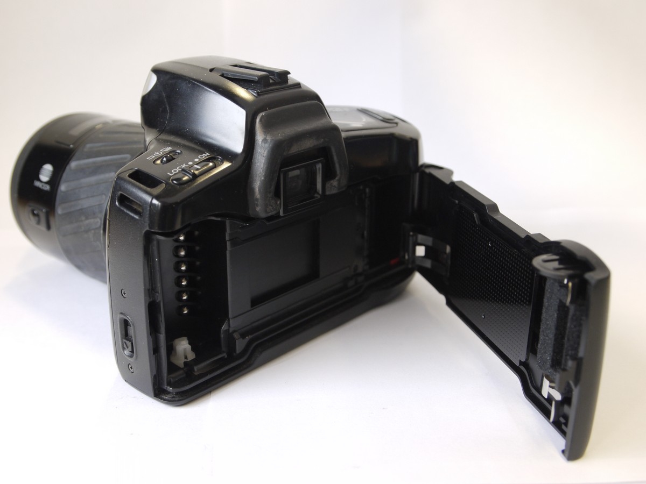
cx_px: 323
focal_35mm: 48
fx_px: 896
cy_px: 242
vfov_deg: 30.3
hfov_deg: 39.7
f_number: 4.3
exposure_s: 1/30
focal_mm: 24
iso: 320
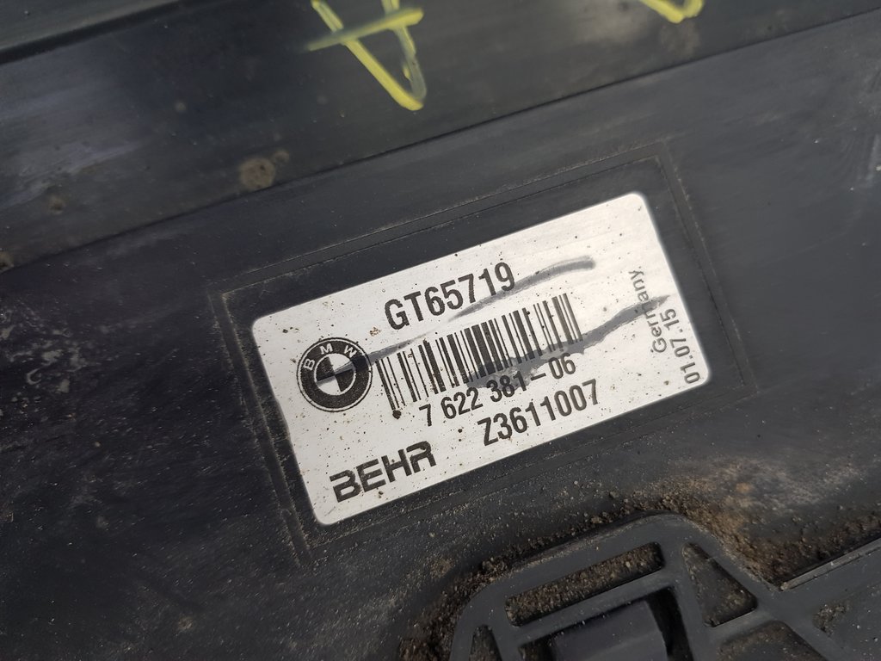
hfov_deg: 67.3
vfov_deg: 53.1
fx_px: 662
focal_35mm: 26
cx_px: 440
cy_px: 330
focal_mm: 4.2
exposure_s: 1/100
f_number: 1.7
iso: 100
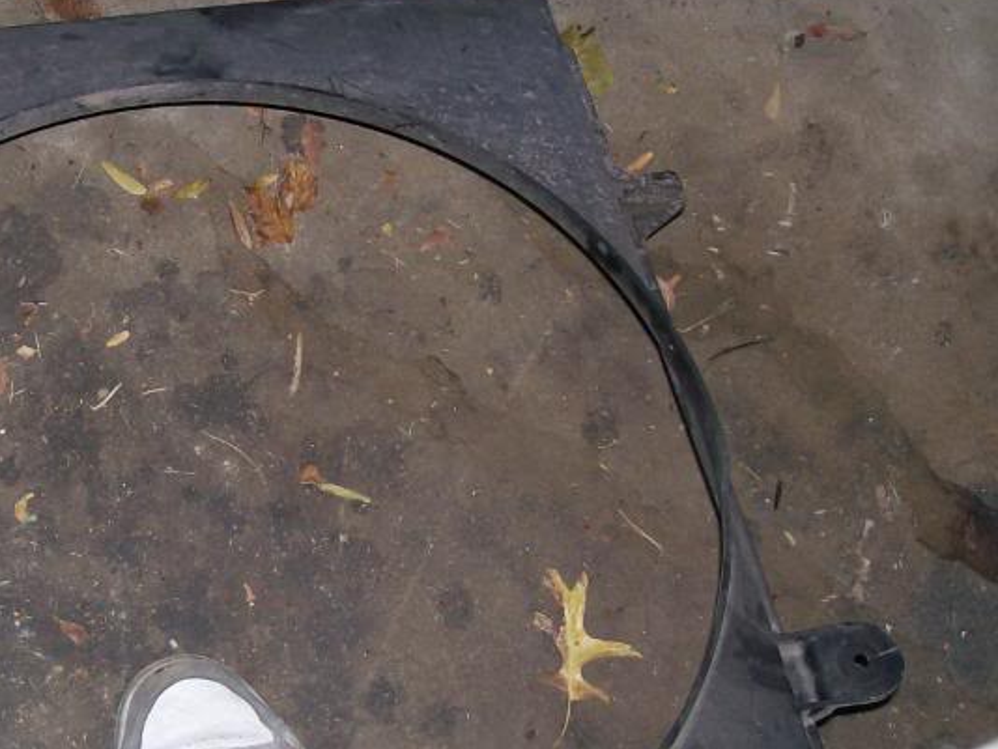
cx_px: 224
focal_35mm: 69
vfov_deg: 21.3
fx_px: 1990
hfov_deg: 27.7
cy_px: 422
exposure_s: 1/64
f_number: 2.7
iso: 80
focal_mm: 6
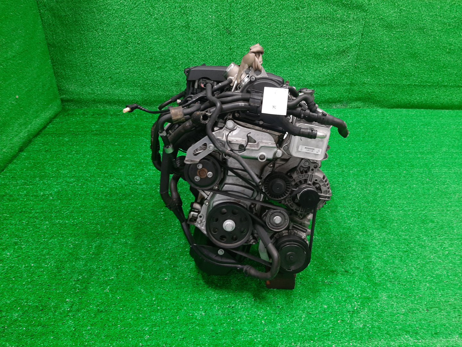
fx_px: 347
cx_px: 231
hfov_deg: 67.3
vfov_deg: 53.1
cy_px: 174
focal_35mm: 26
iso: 143
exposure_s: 1/50
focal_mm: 3.93
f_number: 1.7
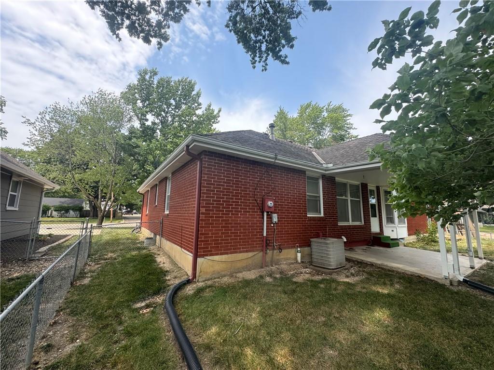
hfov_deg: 102.1
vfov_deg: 85.7
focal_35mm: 14
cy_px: 185
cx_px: 247
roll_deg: -2.1
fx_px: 200
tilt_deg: +9.5
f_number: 2.2
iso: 40
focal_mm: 2.22
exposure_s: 1/351
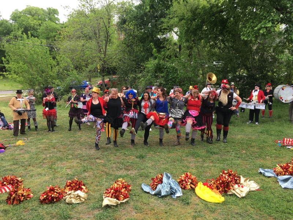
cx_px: 146
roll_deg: +0.8
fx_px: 245
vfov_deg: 48.2
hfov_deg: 61.7
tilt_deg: -6.8
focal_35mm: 29
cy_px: 110
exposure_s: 1/262
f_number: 2.2
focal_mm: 4.15
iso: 25
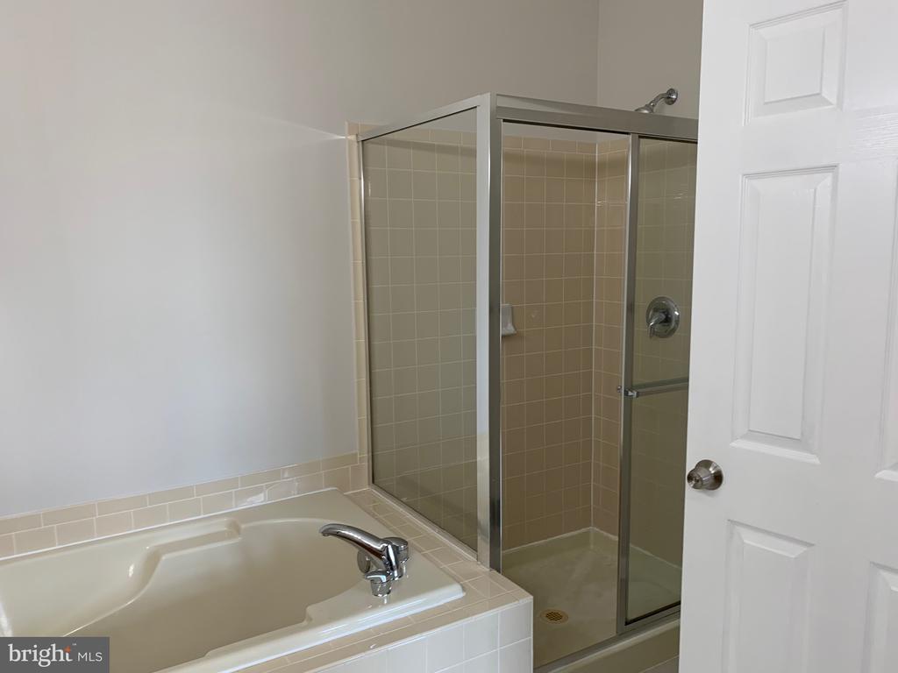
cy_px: 336
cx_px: 449
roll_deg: +0.5
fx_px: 674
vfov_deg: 53.1
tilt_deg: -6.3
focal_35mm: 26
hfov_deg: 67.3
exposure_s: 1/60
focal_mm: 4.25
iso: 50
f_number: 1.8
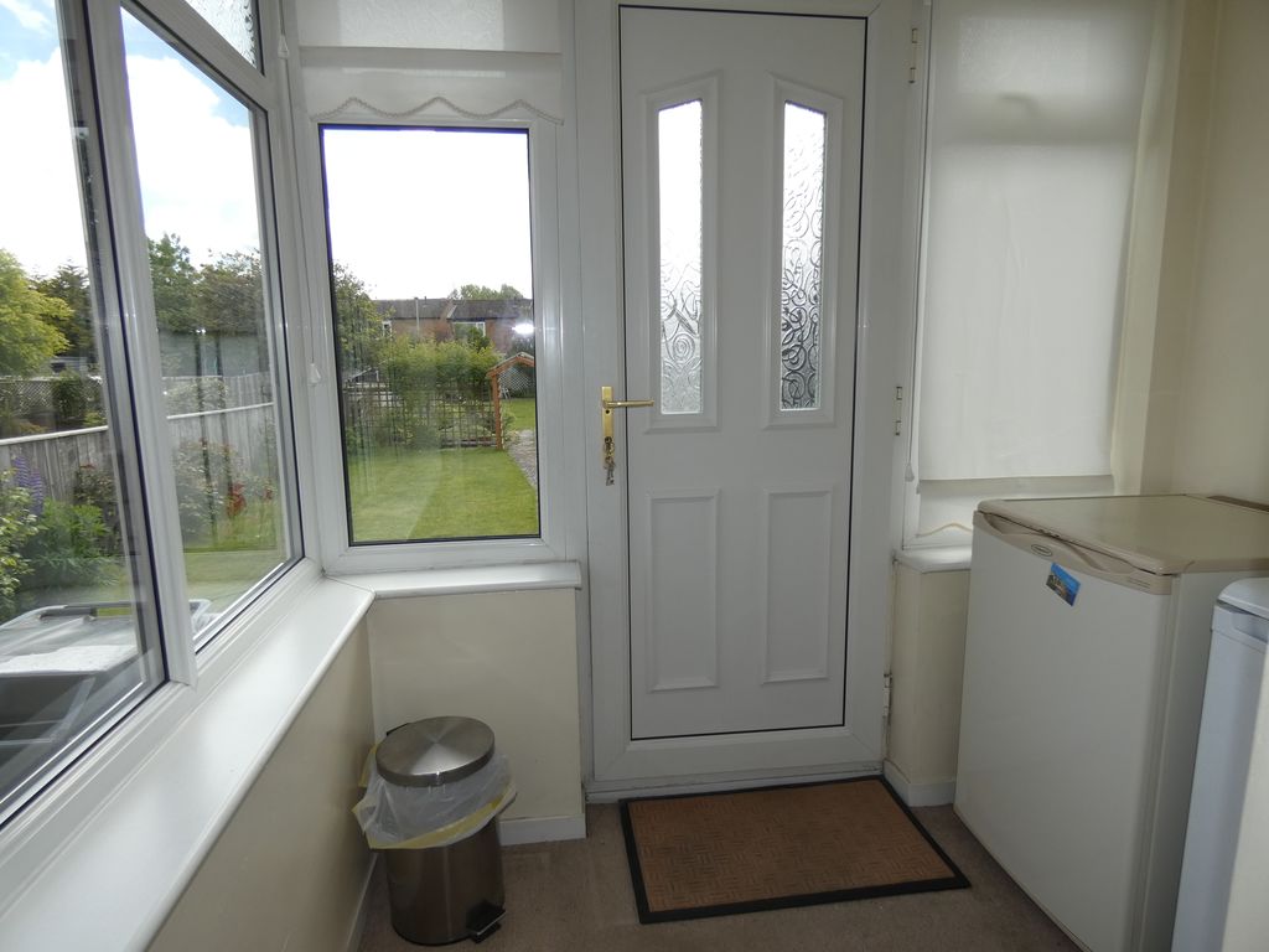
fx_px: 733
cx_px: 634
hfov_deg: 81.7
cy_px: 476
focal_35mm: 20
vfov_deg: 66.0
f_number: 2.8
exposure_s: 1/500
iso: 80
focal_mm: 3.6
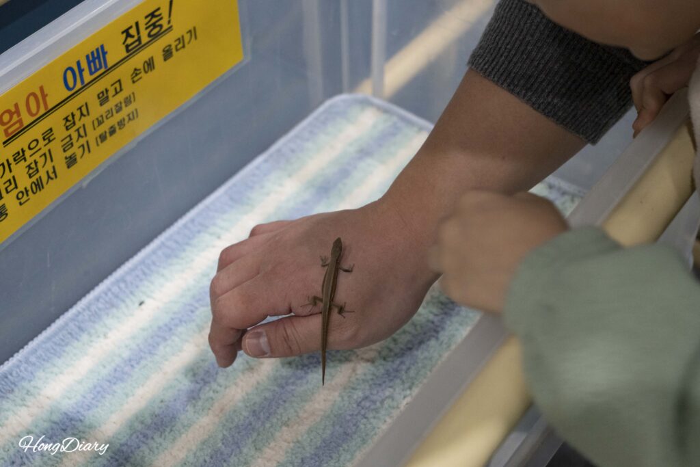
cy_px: 234
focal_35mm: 60
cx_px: 350
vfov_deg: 22.6
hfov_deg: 33.4
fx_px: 1167
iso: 5000
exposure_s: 1/160
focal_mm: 60
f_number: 5.6
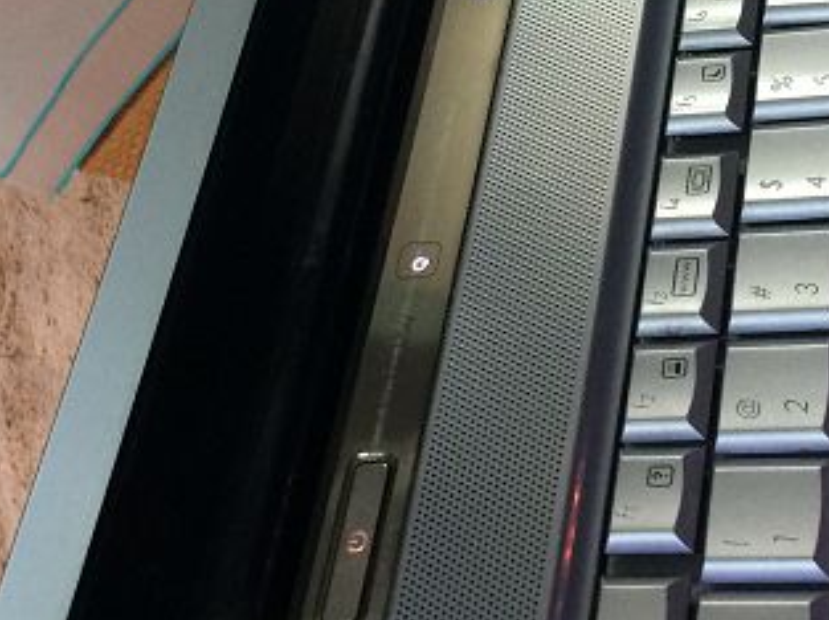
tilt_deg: -42.8
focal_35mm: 95
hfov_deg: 20.3
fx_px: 2272
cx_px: 715
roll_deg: +23.7
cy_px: -34
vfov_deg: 15.2
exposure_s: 1/33
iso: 200
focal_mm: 4.15
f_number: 2.2
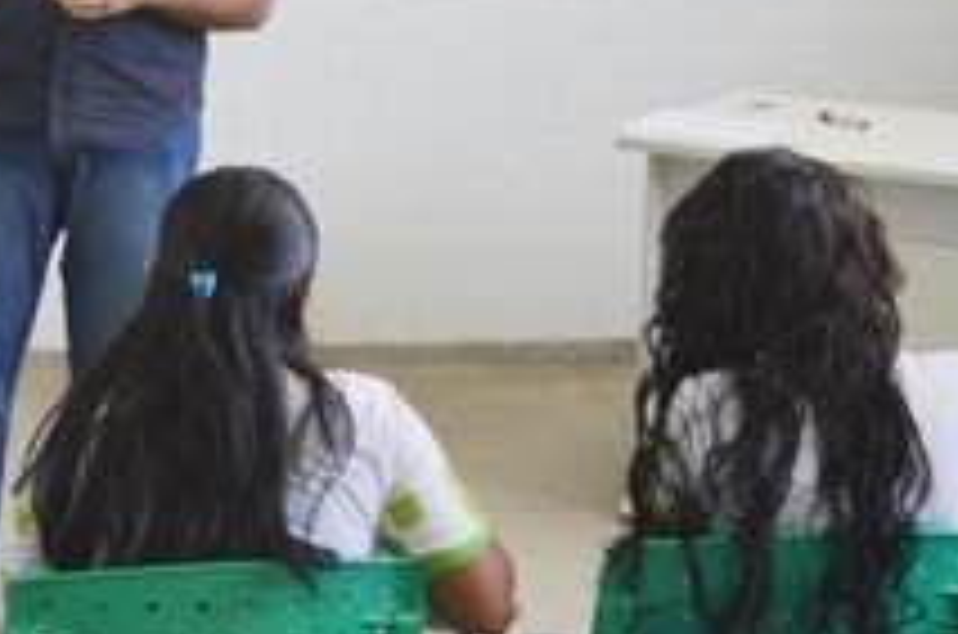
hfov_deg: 15.1
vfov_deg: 10.1
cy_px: 36
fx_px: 3558
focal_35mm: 134
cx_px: 45
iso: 200
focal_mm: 38
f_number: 4.8
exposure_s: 1/30
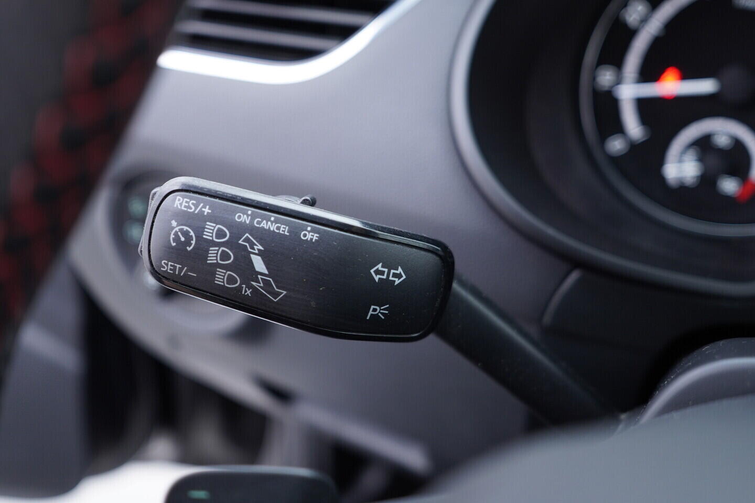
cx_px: 378
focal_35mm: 36
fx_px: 755
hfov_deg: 53.1
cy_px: 252
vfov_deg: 36.9
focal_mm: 24
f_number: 2.8
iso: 320
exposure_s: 1/40
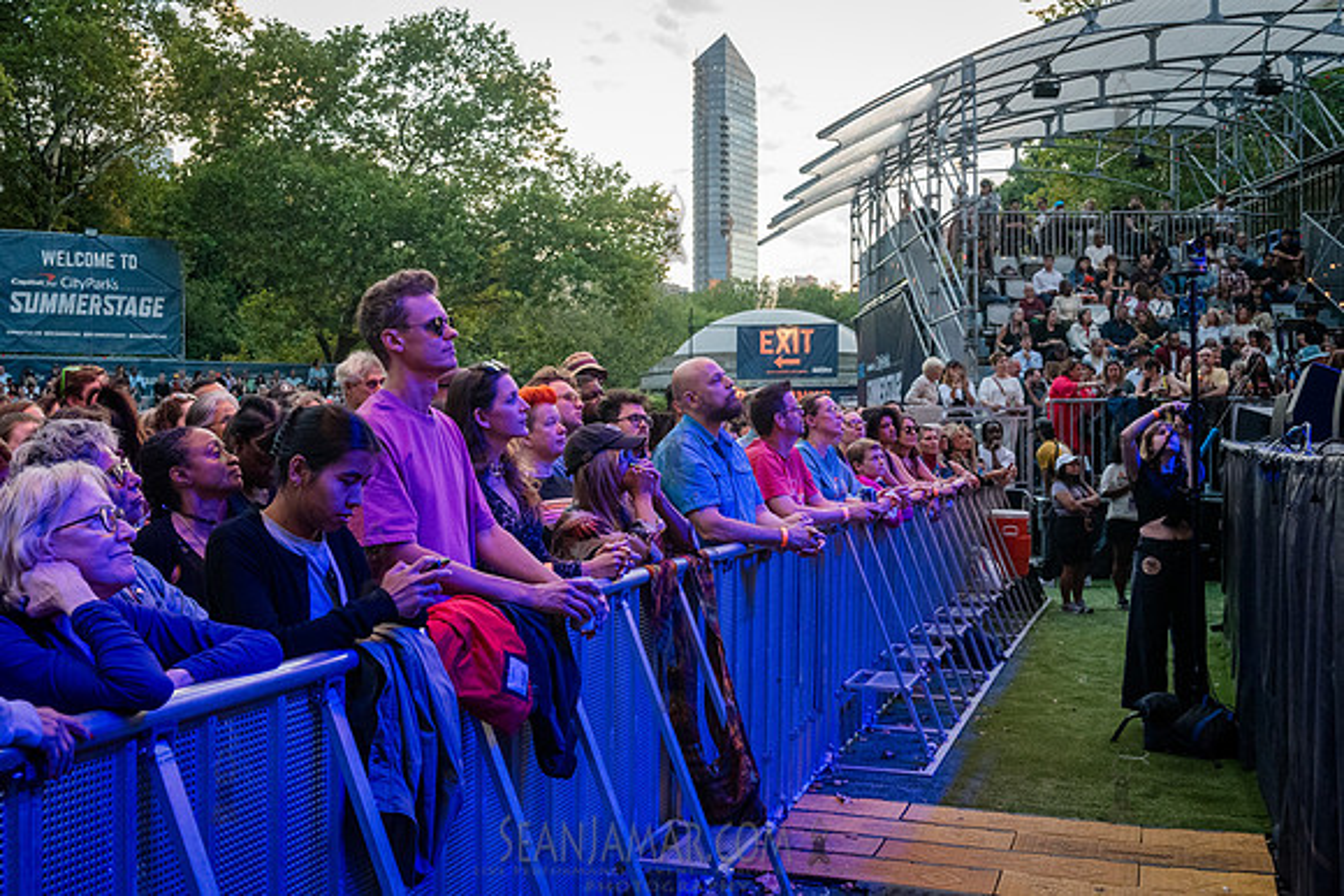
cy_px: 448
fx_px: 1464
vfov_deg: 34.1
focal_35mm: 39
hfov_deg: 49.3
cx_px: 660
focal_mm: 38
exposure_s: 1/250
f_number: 7.1
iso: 4000
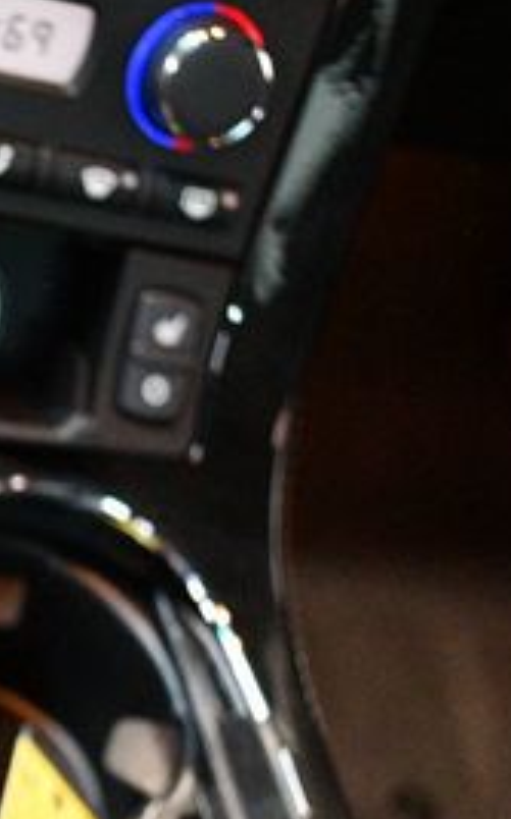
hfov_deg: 16.7
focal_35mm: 73
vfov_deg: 27.8
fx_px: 1630
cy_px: 617
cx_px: -177
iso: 7200
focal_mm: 20
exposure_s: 1/60
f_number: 3.8
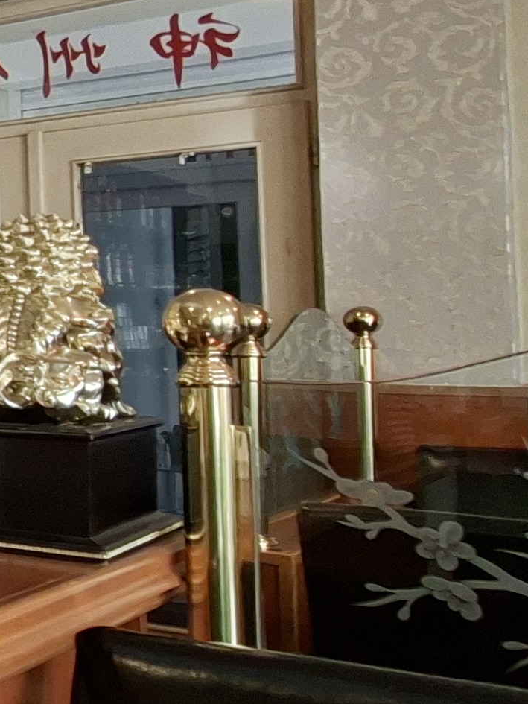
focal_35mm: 55
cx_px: -729
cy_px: 292
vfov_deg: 34.8
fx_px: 1118
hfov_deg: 15.2
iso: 64
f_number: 2.2
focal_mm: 1.74
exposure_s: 1/50
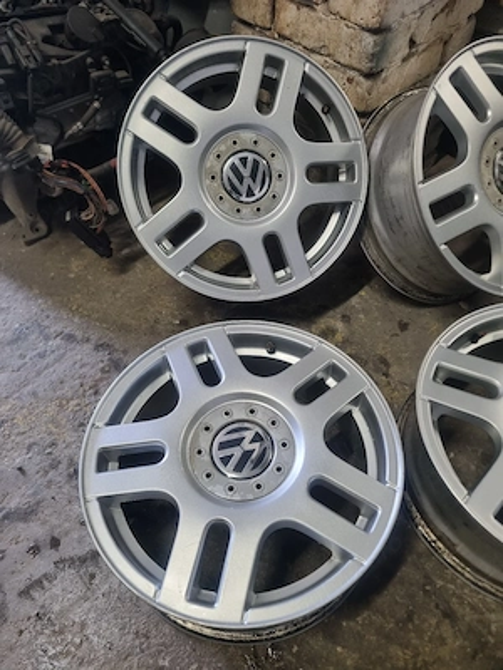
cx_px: 252
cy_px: 335
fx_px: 504
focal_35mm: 26
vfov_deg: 67.3
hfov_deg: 53.1
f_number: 1.8
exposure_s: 1/50
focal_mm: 5.4
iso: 200
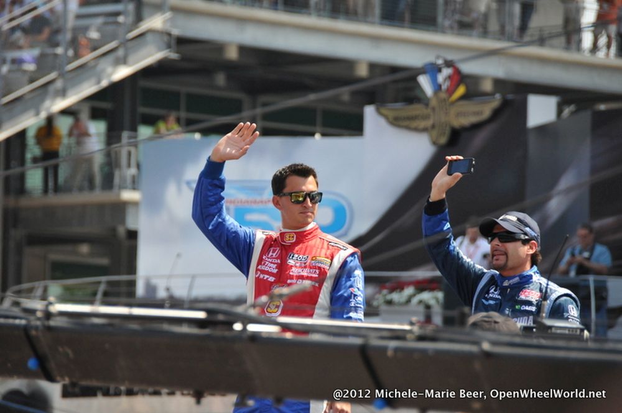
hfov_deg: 6.9
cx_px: 311
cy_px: 206
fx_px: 5179
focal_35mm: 300
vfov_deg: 4.6
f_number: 5.6
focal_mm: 200
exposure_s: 1/2000
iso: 1000
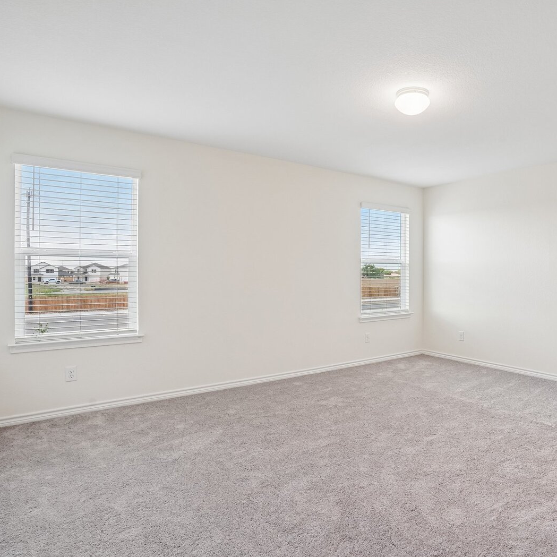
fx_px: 382
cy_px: 273
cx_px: 351
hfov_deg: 70.9
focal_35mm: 21
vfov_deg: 72.1
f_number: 9
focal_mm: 16
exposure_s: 1/40
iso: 400
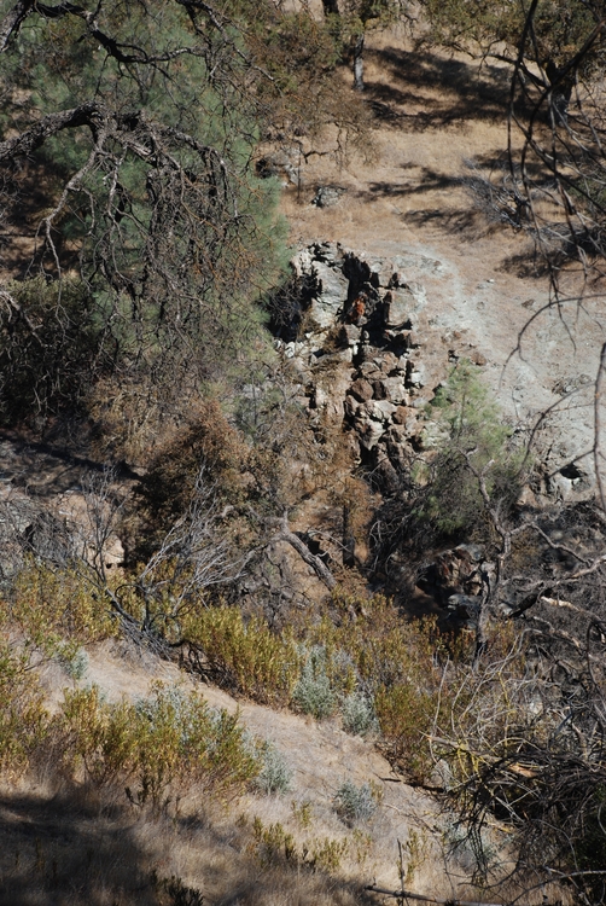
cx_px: 303
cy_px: 453
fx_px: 3021
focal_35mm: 120
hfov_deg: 11.5
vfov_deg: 17.0
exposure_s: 1/500
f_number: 5.6
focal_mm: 80
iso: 180
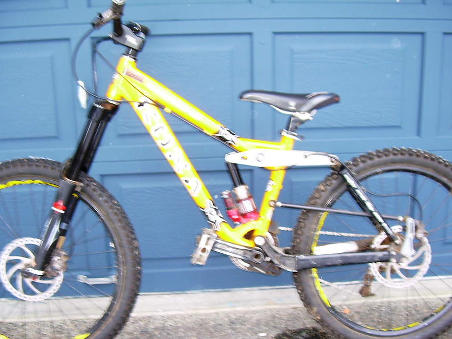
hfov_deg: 42.1
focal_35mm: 45
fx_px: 588
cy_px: 181
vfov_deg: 32.2
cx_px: 219
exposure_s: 1/3.7
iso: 50
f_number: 2.8
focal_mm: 6.3
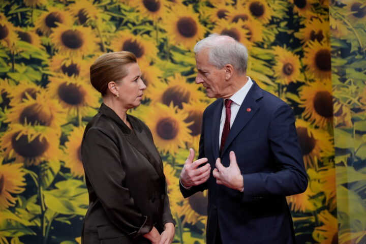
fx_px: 953
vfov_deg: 14.6
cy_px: 122
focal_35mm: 94
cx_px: 183
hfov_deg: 21.8
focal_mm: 93.7
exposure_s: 1/400
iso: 800
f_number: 2.8
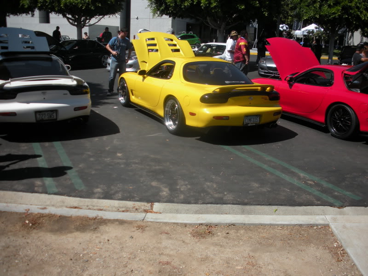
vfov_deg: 40.7
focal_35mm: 35
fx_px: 372
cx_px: 184
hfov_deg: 52.6
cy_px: 138
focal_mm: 6.3
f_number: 3.5
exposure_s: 1/906
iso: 64
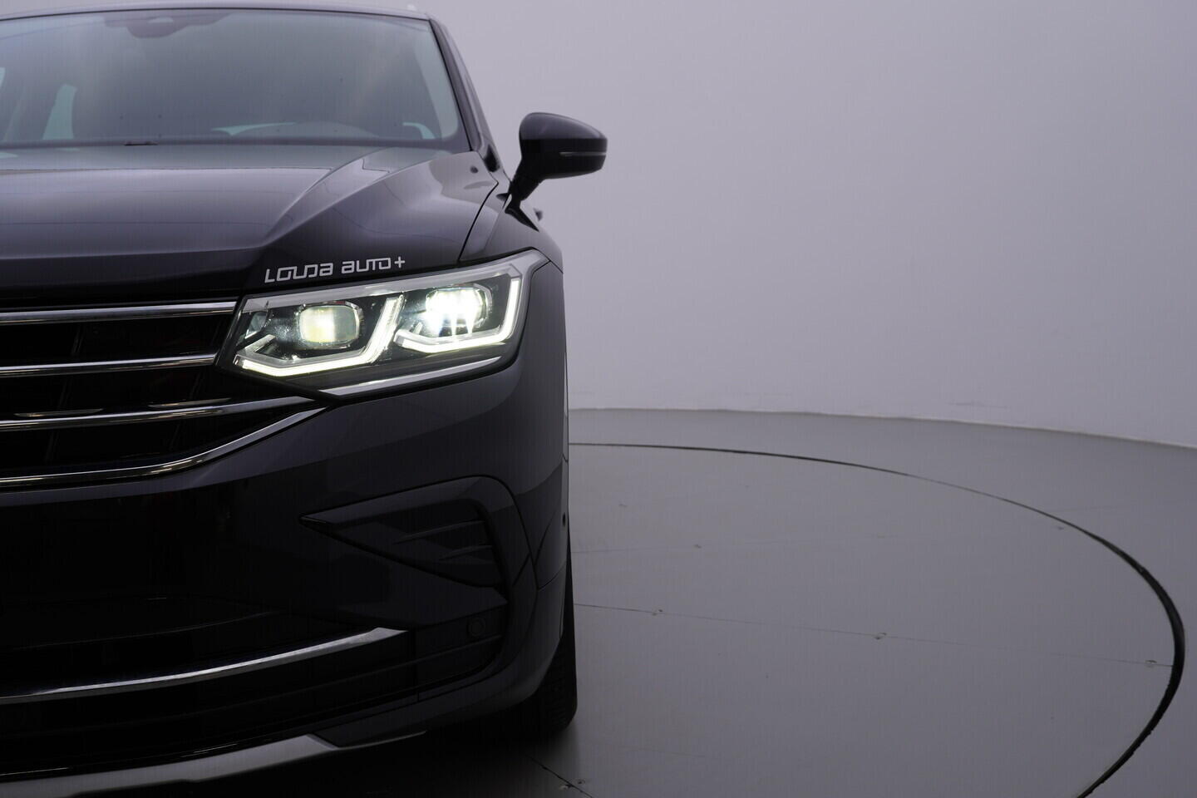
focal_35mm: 36
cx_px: 598
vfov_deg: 36.9
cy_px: 399
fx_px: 1197
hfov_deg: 53.1
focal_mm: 24
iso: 125
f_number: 5
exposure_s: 1/125
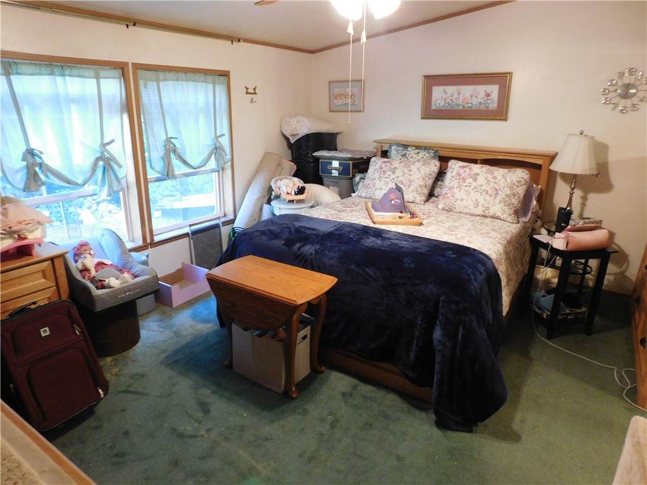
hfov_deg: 73.9
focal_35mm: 23
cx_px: 324
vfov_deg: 58.9
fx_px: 430
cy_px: 242
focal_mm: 4
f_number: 3
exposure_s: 1/13
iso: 400
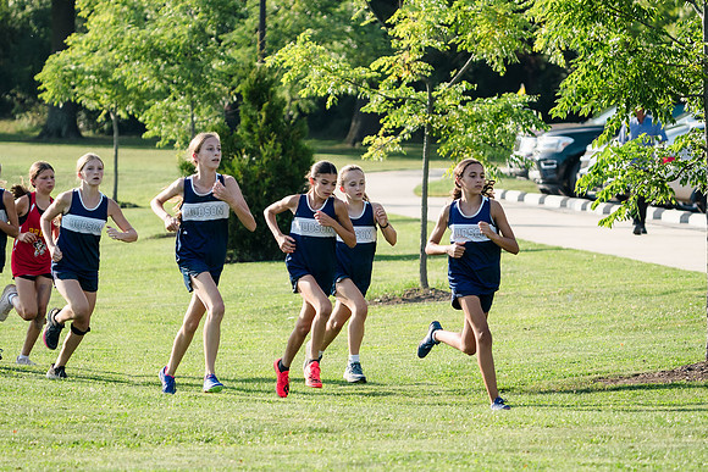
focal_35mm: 300
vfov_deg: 4.6
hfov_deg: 6.9
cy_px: 236
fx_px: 5901
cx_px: 354
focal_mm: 200
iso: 800
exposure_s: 1/1600
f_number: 5.6
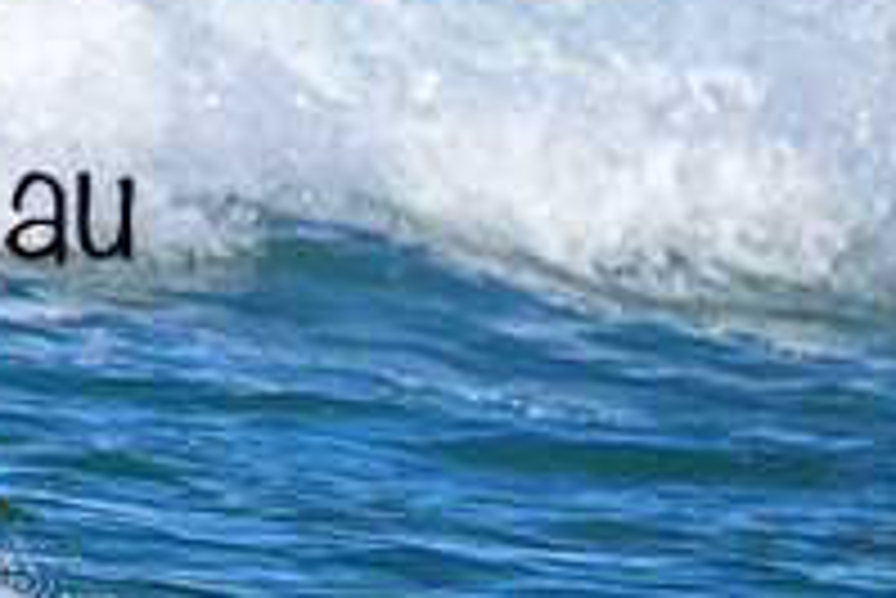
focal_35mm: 2604
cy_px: 257
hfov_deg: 0.8
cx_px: -400
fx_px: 64856
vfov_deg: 0.5
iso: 320
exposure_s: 1/2000
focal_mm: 800
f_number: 6.3
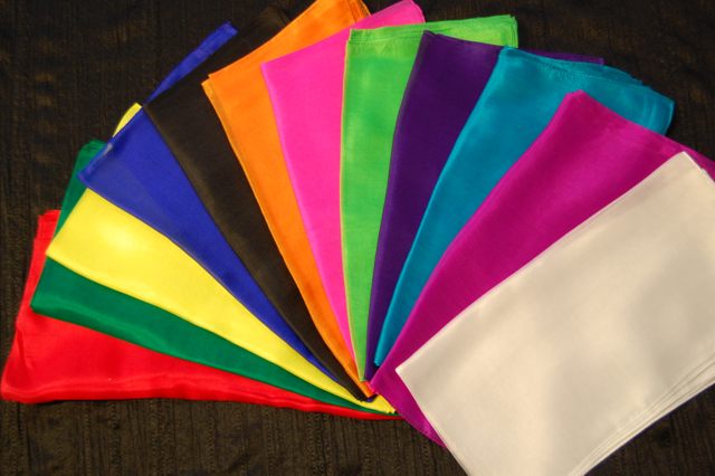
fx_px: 774
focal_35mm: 39
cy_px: 238
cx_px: 358
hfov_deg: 49.6
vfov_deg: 34.2
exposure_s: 1/15
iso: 800
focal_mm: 26
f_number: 4.2
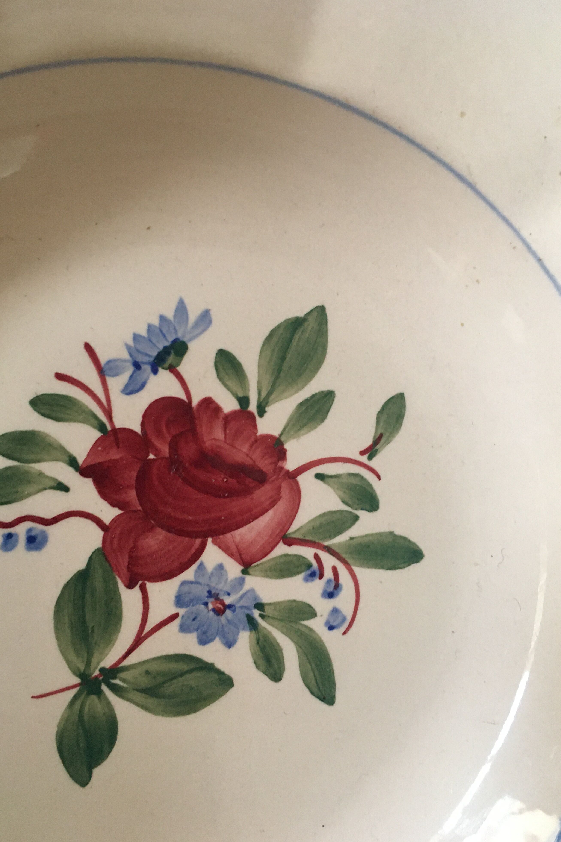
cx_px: 276
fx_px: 725
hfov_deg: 42.3
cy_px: 427
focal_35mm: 31
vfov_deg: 60.3
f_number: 2.2
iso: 200
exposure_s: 1/33
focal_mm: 4.15
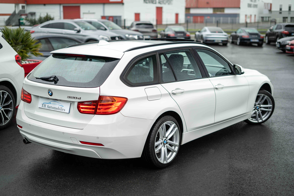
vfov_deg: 27.0
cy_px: 98
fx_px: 408
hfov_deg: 39.6
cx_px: 147
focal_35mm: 50
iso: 100
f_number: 2
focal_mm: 50
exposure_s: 1/400
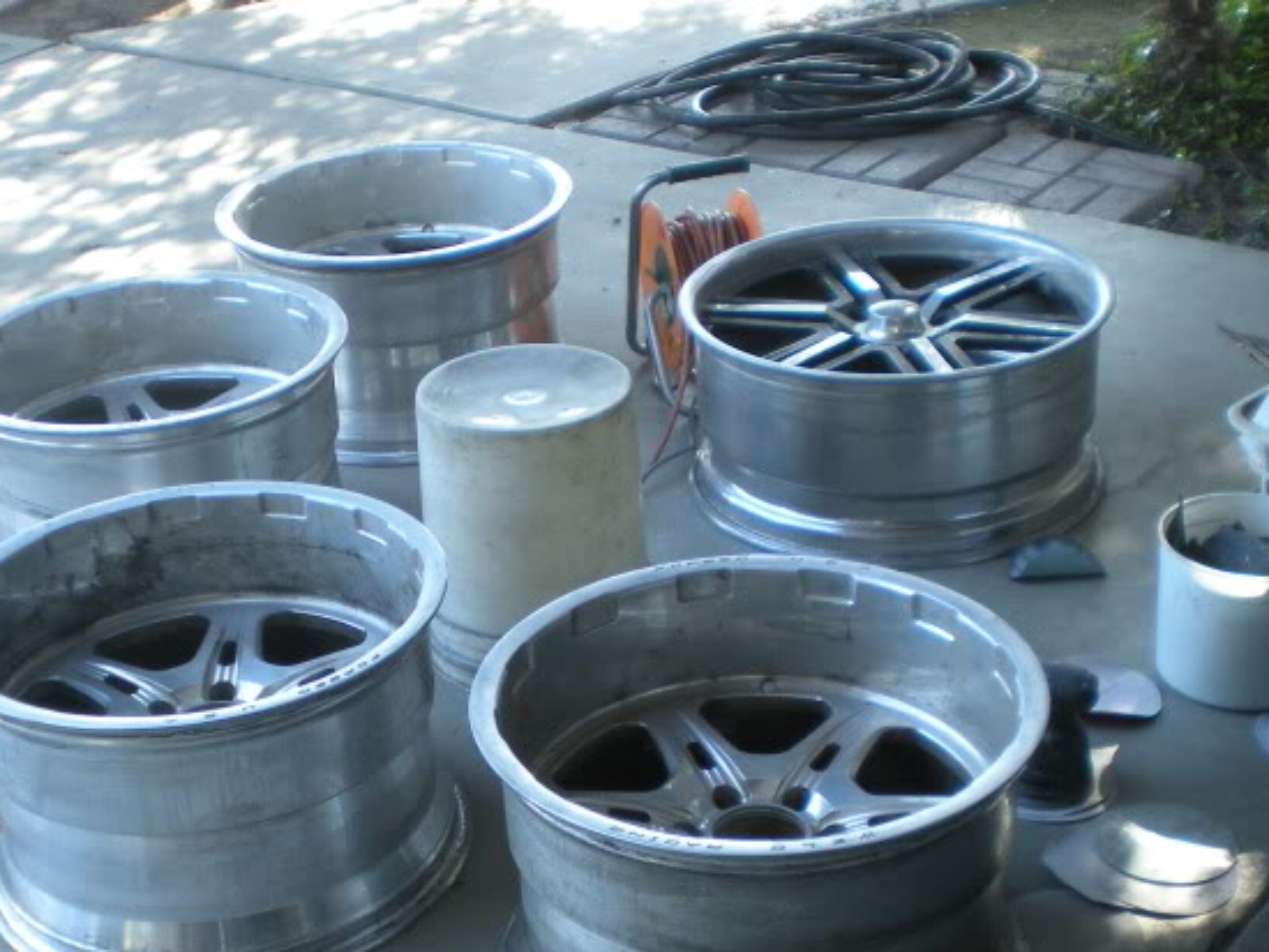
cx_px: 565
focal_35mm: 64
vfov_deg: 22.8
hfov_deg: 30.2
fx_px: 2347
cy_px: 636
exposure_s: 1/67
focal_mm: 7.4
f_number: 3.5
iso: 134
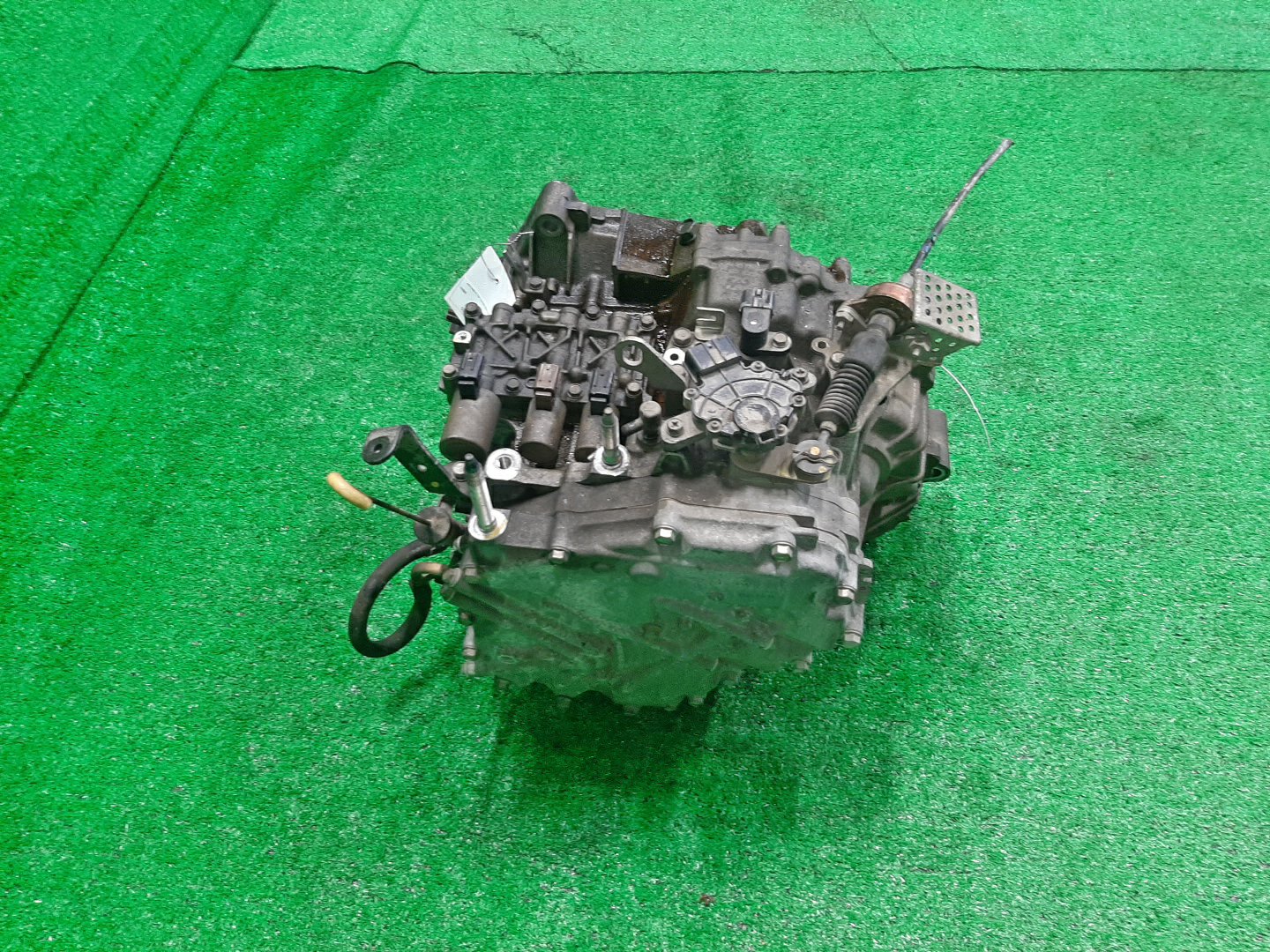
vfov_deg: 53.1
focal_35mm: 26
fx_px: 954
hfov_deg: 67.3
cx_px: 635
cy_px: 476
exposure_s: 1/50
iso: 165
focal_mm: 3.93
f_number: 1.7
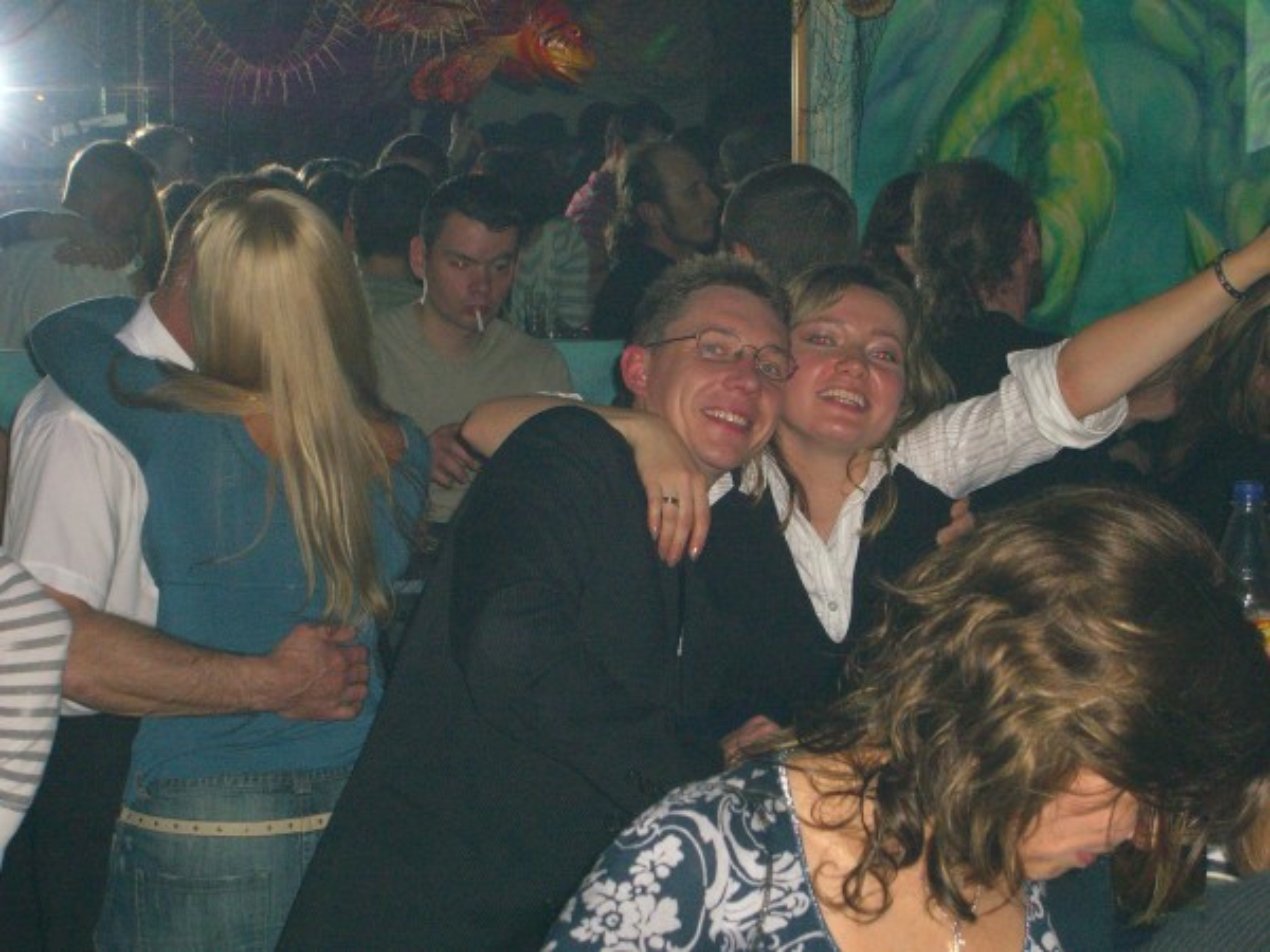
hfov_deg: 20.7
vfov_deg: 15.6
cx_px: 635
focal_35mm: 95
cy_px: 476
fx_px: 3485
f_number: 4.8
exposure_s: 1/60
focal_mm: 19.7
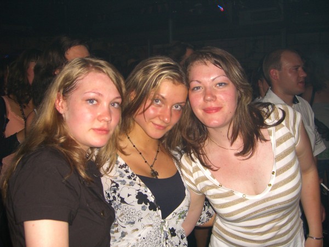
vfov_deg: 37.7
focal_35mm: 38
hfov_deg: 49.0
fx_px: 361
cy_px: 124
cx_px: 164
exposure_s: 1/60
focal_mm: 7.9
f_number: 2.8
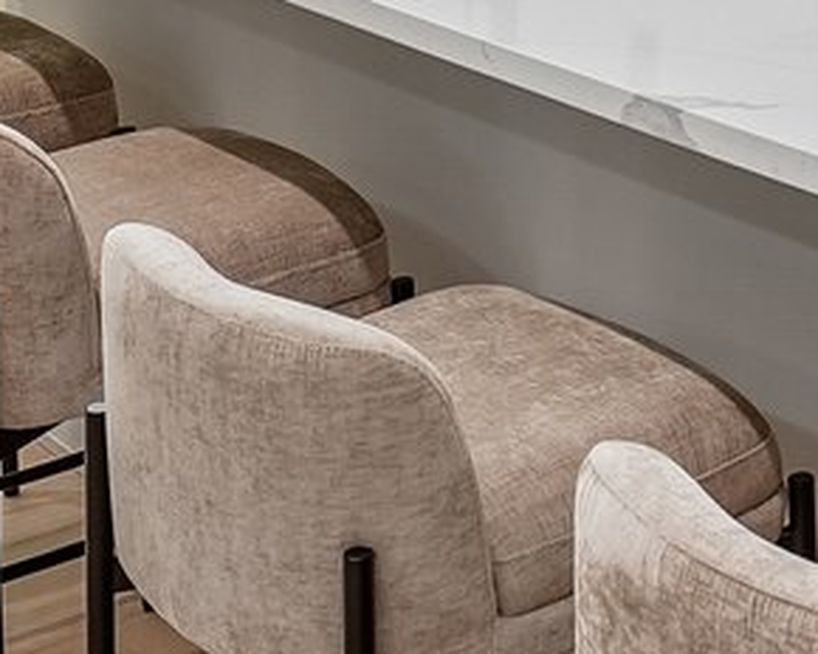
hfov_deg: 17.3
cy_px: -717
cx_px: 959
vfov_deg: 12.5
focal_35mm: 106
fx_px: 2566
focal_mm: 16
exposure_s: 1/25
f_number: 8
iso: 320
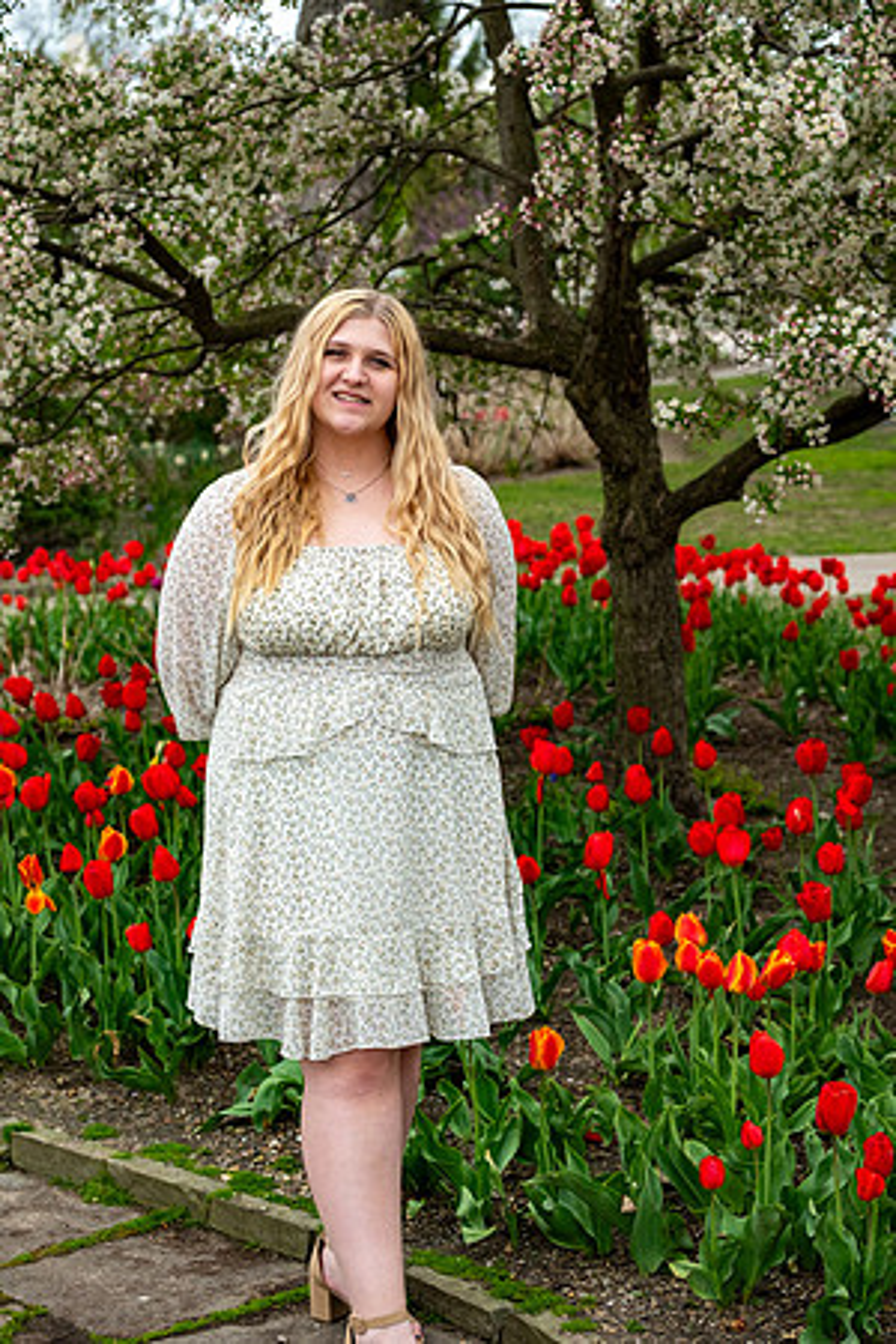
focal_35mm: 75
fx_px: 2800
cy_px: 672
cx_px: 448
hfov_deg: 18.2
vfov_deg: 27.0
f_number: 4
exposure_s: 1/400
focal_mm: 50
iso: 250
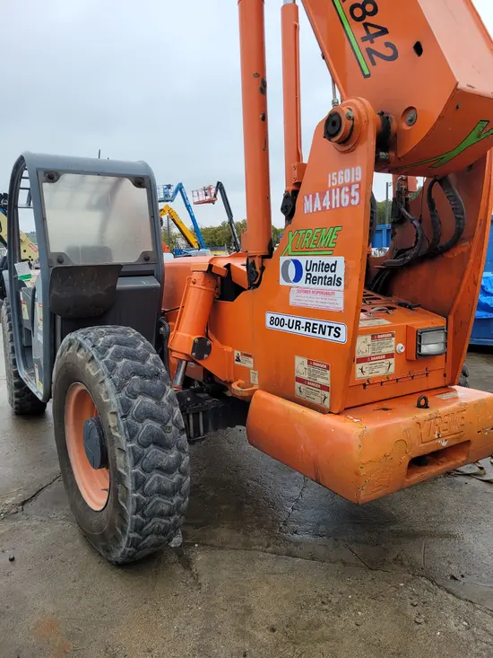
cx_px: 246
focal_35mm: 26
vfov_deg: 67.3
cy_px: 329
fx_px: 494
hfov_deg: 53.1
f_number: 1.8
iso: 40
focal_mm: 5.4
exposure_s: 1/210
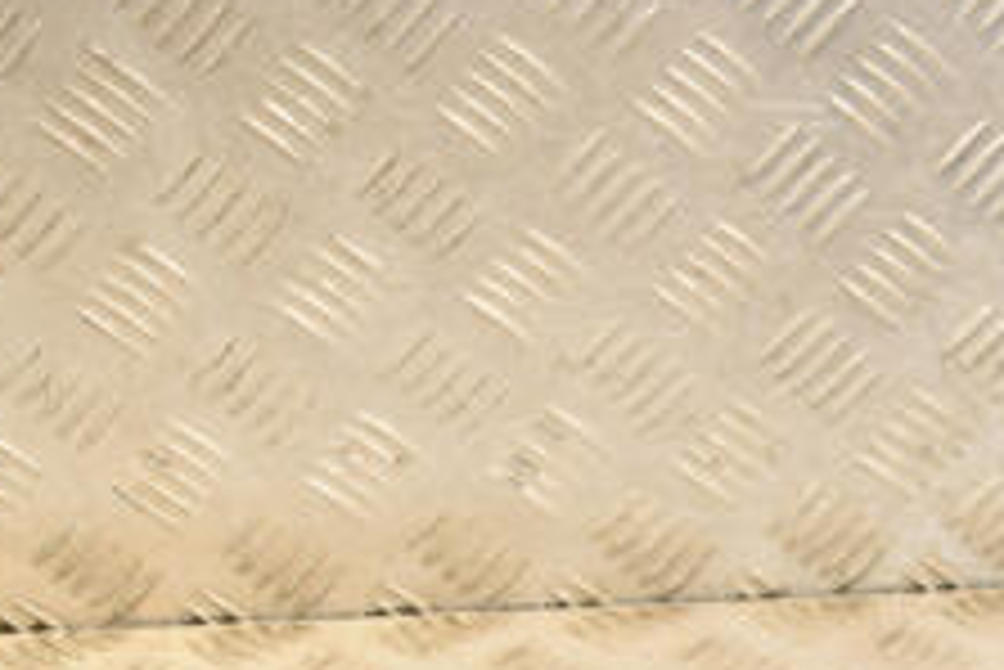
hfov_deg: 15.4
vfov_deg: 10.4
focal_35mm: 129
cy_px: 841
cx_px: 1175
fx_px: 3600
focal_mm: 32
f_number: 6.3
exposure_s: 1/200
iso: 800
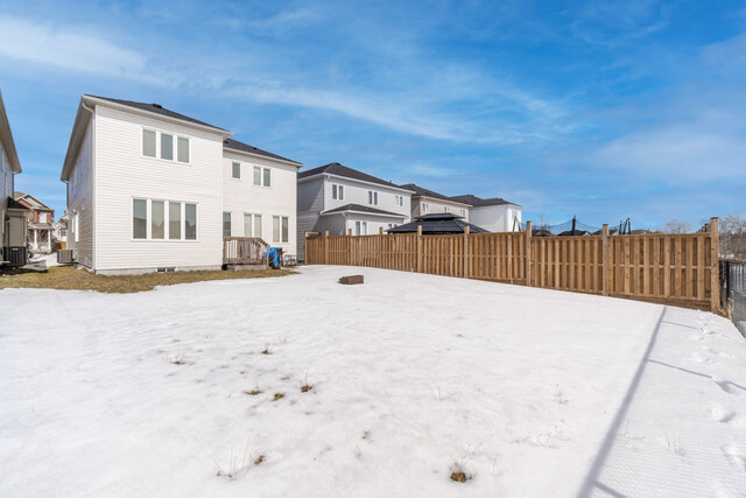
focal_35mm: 15
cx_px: 373
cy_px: 249
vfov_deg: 77.4
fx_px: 311
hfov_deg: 100.4
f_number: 22
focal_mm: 10
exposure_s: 1/60
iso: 64
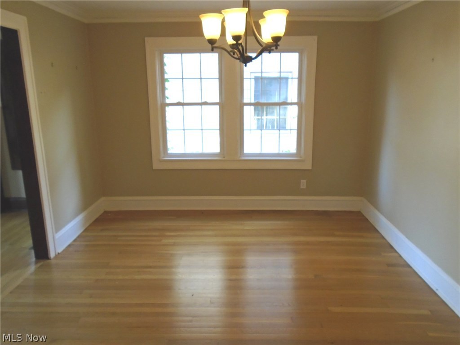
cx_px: 230
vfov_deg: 53.1
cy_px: 172
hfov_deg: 67.3
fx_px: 346
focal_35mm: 26
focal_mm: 4.6
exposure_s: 1/30
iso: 200
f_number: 3.2
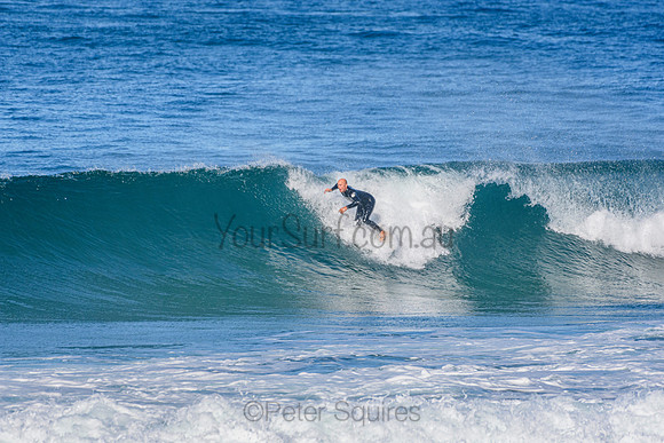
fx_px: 13836
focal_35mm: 750
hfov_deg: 2.7
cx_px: 332
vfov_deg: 1.8
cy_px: 222
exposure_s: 1/2000
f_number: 5.6
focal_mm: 500
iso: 320
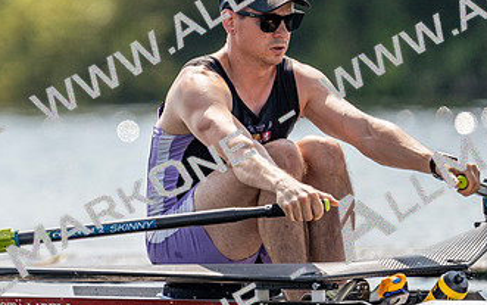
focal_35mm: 1000
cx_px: 212
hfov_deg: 2.1
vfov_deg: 1.3
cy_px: 125
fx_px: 13275
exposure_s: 1/1600
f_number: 6.3
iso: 320
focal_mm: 559
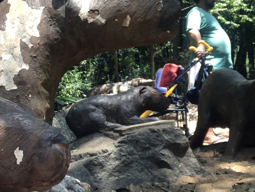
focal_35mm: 65
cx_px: 85
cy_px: 43
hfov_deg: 29.6
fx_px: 479
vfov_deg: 22.4
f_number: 2.2
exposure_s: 1/120
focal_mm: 2.87
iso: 32
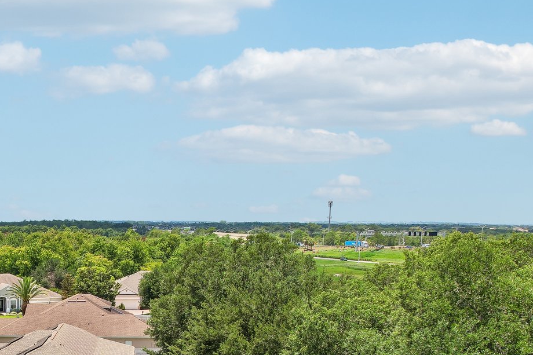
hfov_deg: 38.5
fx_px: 725
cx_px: 88
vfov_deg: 25.8
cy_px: 370
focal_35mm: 49
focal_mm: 8.4
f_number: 2.8
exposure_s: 1/2000
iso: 100
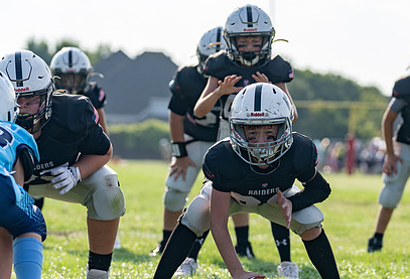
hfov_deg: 9.3
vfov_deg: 6.3
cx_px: 275
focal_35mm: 220
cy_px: 142
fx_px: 2522
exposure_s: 1/1000
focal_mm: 120
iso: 100
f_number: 3.5
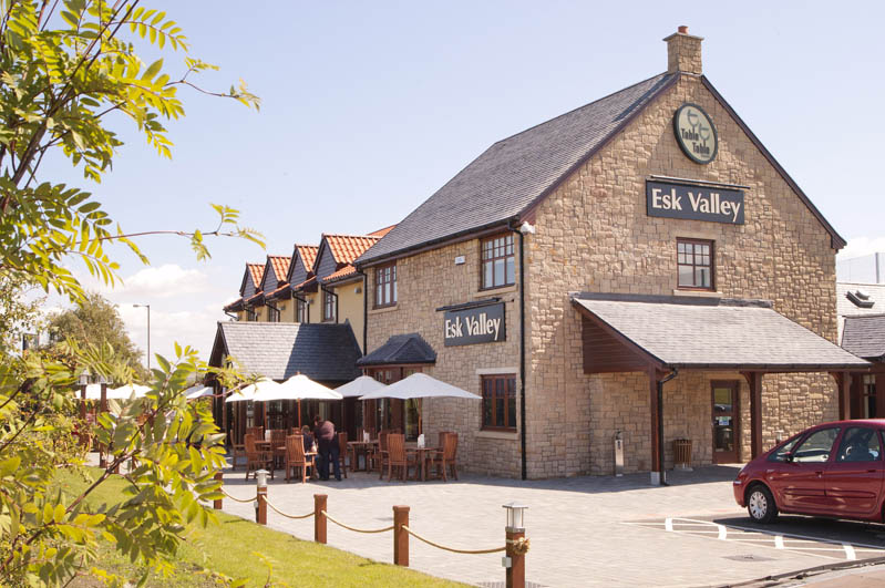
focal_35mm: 42
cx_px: 442
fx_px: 1031
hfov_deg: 46.4
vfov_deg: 31.8
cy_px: 294
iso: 200
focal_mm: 28
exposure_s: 1/125
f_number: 11
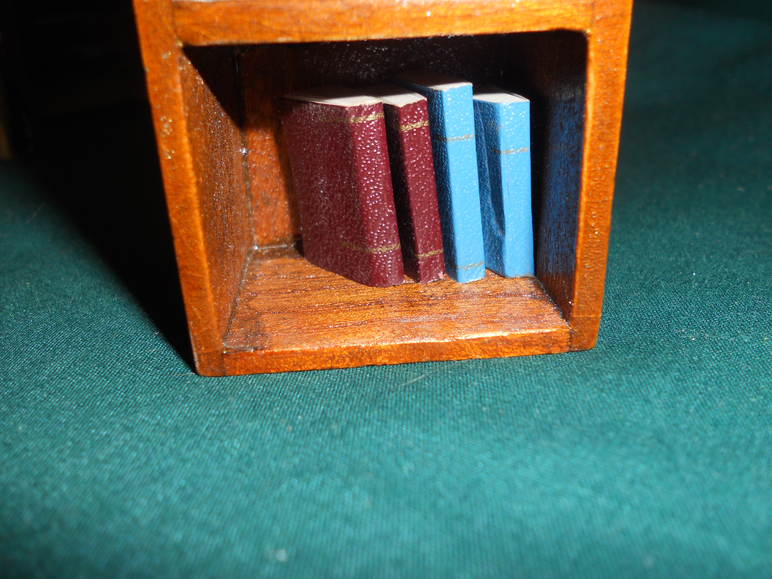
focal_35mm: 32
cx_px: 386
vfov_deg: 44.2
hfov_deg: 56.8
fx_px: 714
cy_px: 290
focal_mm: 5.8
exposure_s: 1/25
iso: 80
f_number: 8.8
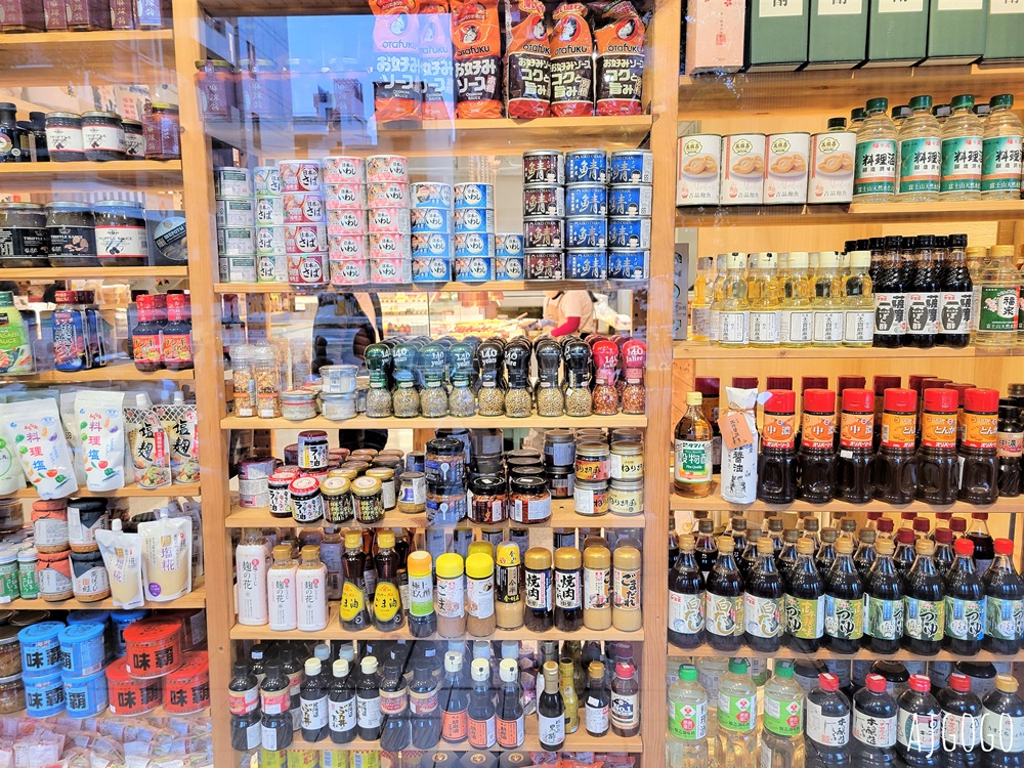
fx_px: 769
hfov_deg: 67.3
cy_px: 384
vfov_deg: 53.1
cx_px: 512
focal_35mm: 26
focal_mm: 5.4
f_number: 1.8
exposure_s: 1/59
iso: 200
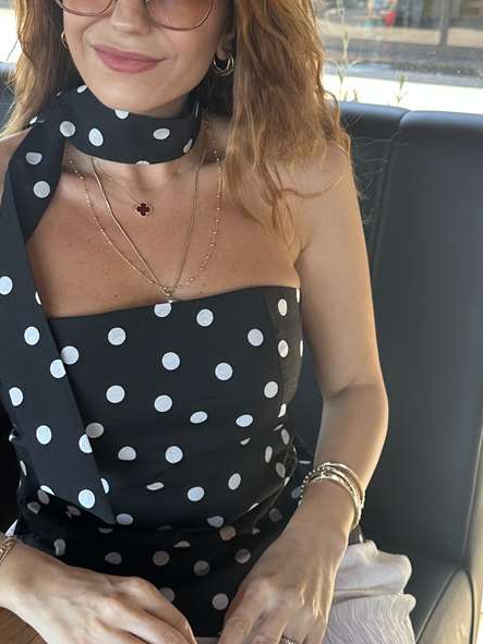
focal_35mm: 52
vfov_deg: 36.4
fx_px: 968
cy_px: 208
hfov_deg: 28.0
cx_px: 208
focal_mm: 6.86
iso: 80
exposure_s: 1/179
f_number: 1.78
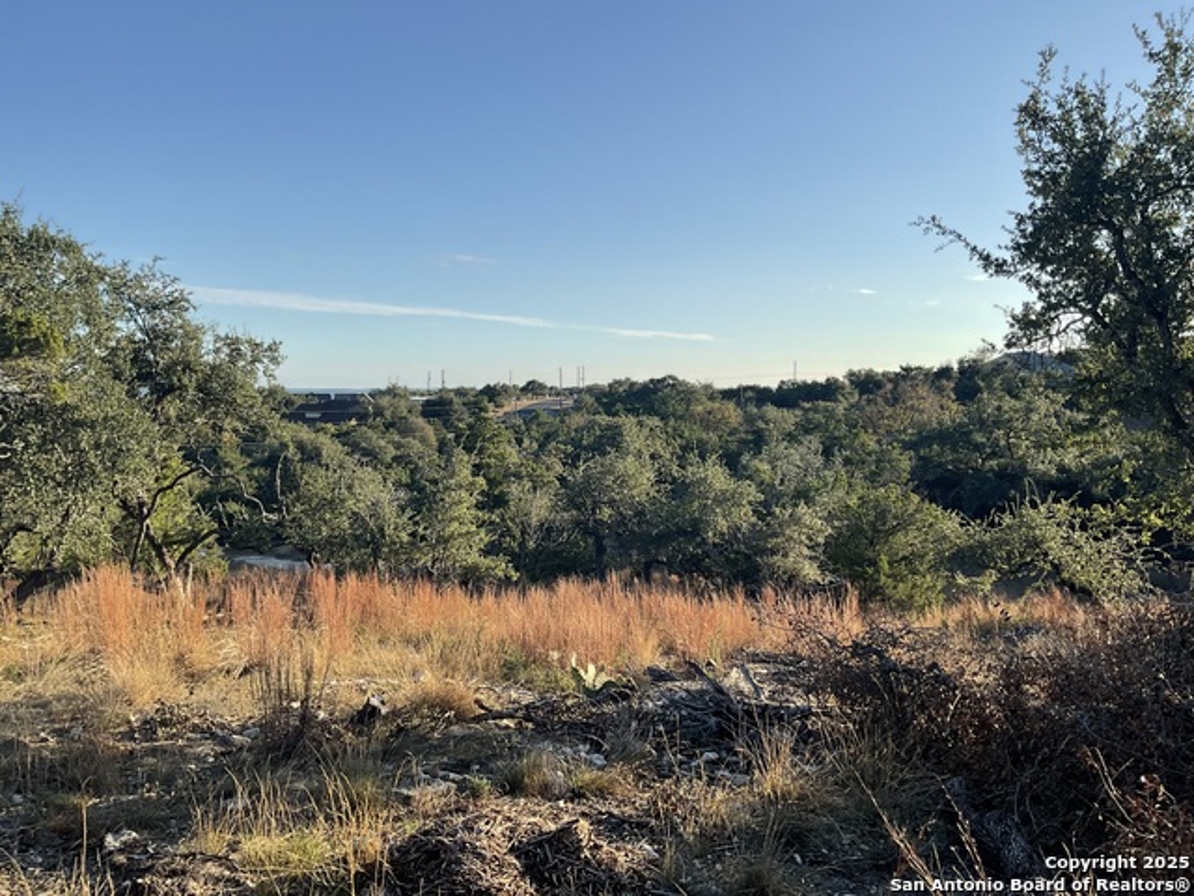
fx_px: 1000
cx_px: 597
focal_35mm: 29
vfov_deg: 48.2
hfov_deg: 61.7
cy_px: 448
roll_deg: +1.0
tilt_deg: -3.4
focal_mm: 3
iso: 16
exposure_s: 1/1377
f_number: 1.8
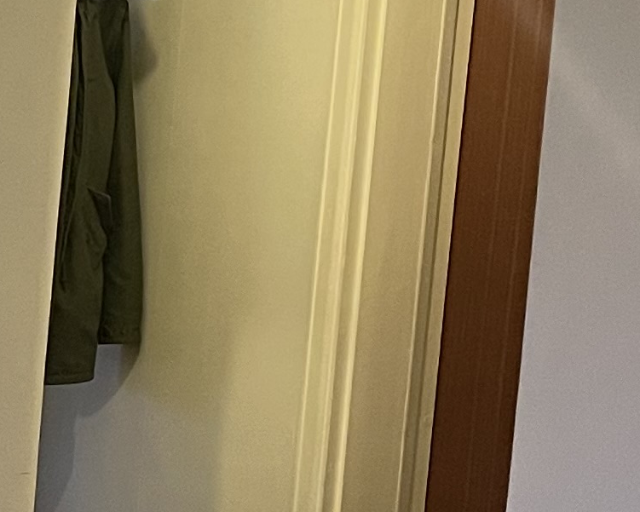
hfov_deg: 14.1
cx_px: -216
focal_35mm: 131
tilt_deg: -6.2
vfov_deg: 11.8
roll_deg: -3.6
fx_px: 2482
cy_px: 301
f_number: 1.6
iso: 400
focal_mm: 5.1
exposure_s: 1/50
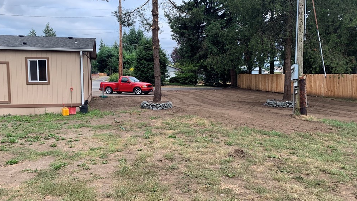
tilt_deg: -3.8
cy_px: 99
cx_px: 179
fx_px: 275
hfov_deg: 66.1
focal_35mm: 29
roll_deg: -0.2
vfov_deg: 40.2
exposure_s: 1/121
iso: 80
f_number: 1.8
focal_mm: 4.25
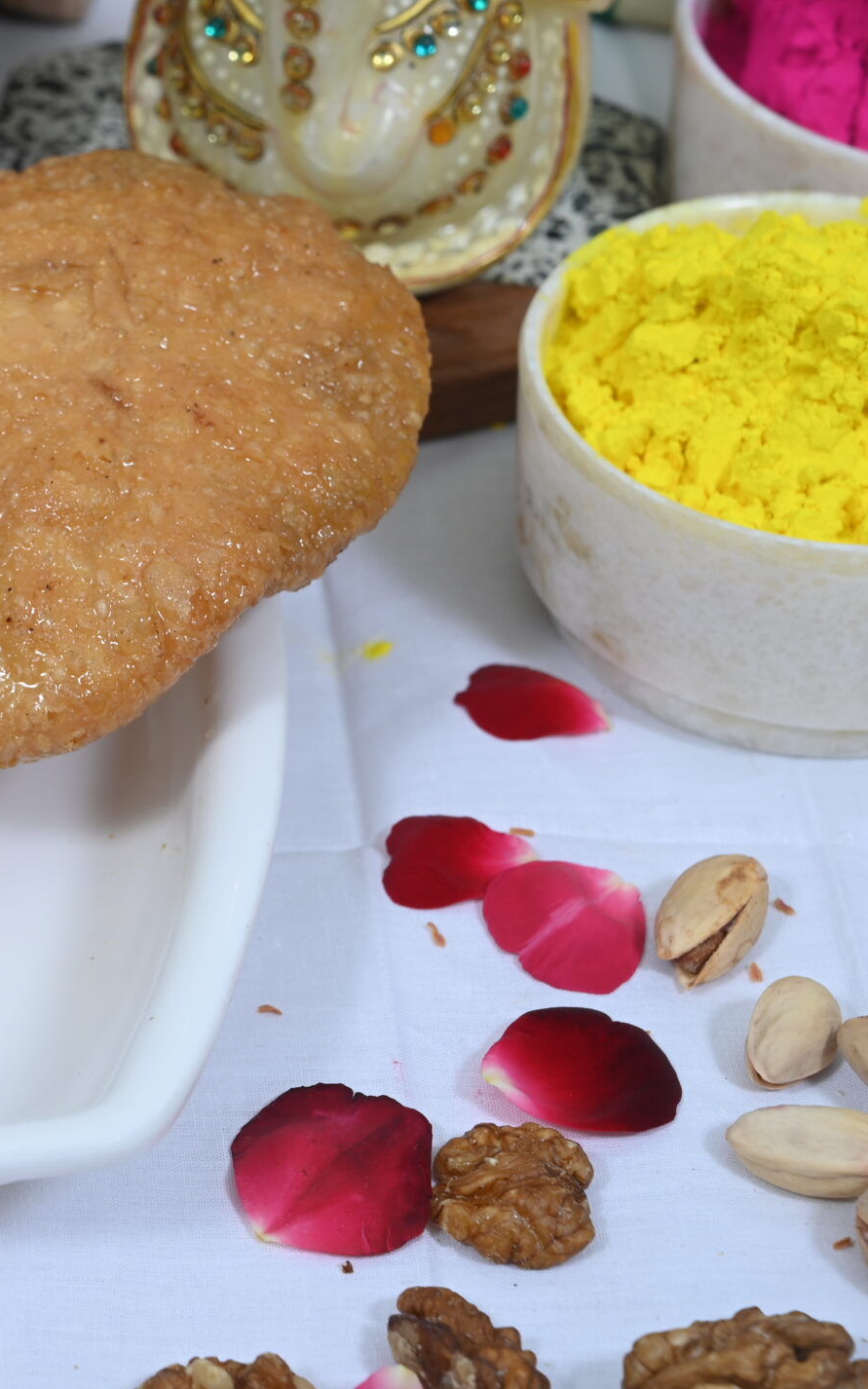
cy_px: 602
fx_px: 4846
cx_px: -239
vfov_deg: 16.3
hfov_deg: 10.0
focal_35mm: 128
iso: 125
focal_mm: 70
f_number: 9
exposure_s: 1/160
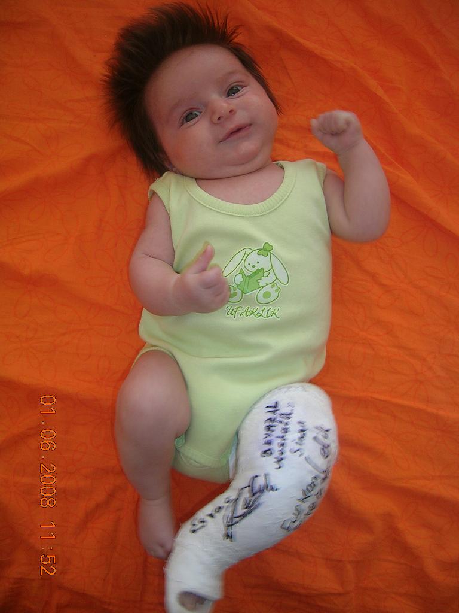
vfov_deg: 52.6
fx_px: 619
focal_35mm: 35
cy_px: 306
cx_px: 230
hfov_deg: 40.7
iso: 50
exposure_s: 1/30
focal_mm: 5.4
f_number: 2.8
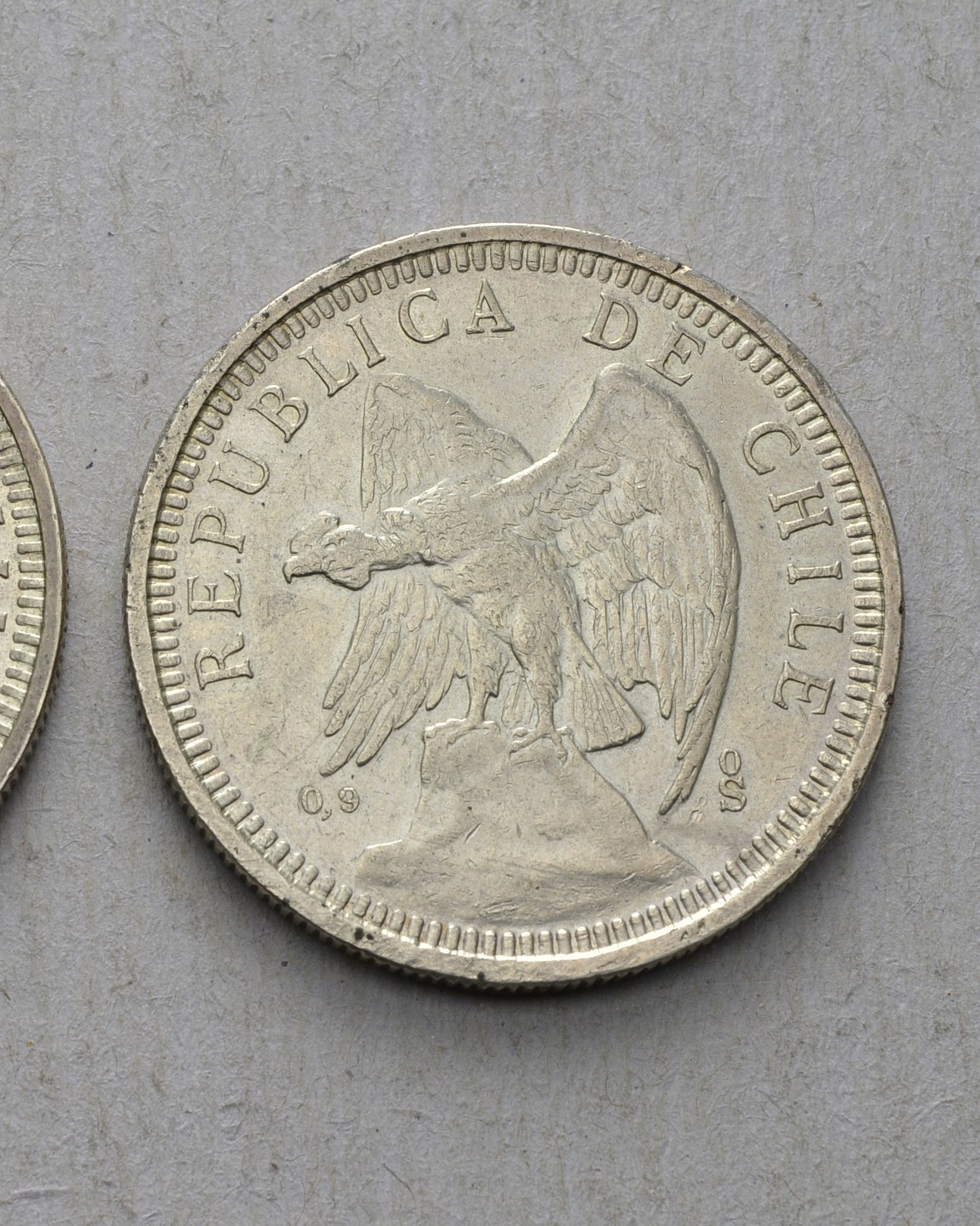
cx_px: 120
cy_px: 616
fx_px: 3880
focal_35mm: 107
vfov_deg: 17.9
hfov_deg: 14.3
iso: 400
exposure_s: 1/250
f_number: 14
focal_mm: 50
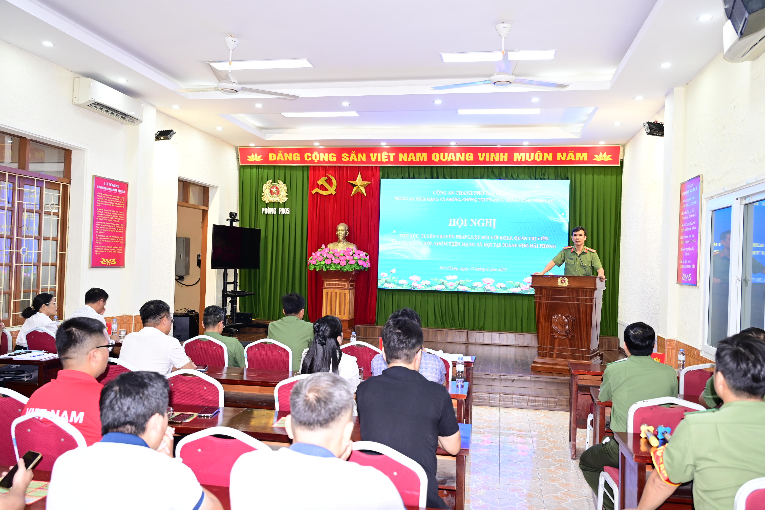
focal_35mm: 29
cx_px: 382
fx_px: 616
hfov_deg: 63.7
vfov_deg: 45.0
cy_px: 255
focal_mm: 29
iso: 1600
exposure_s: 1/100
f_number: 4
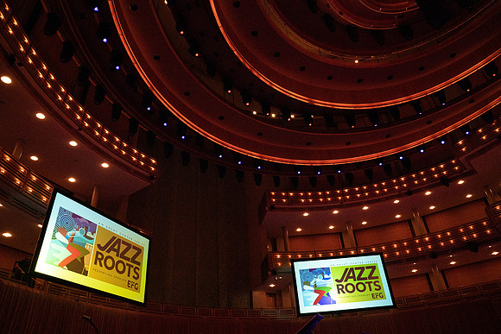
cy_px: 167
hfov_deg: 73.7
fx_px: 334
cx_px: 250
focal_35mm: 24
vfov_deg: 53.2
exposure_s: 1/250
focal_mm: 24
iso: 8000
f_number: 7.1
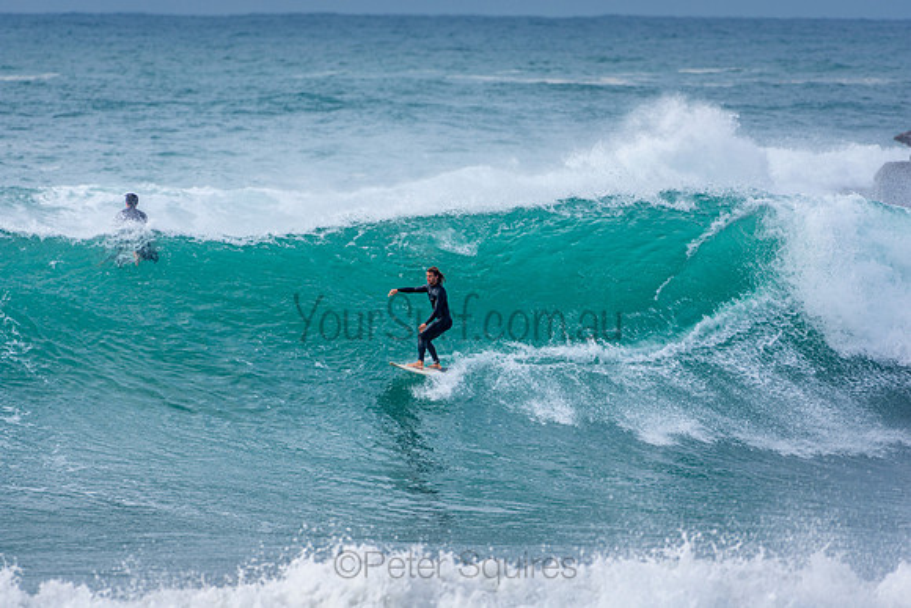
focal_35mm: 750
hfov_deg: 2.7
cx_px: 456
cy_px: 304
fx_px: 18983
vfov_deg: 1.8
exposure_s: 1/500
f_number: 5.6
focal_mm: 500
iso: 110
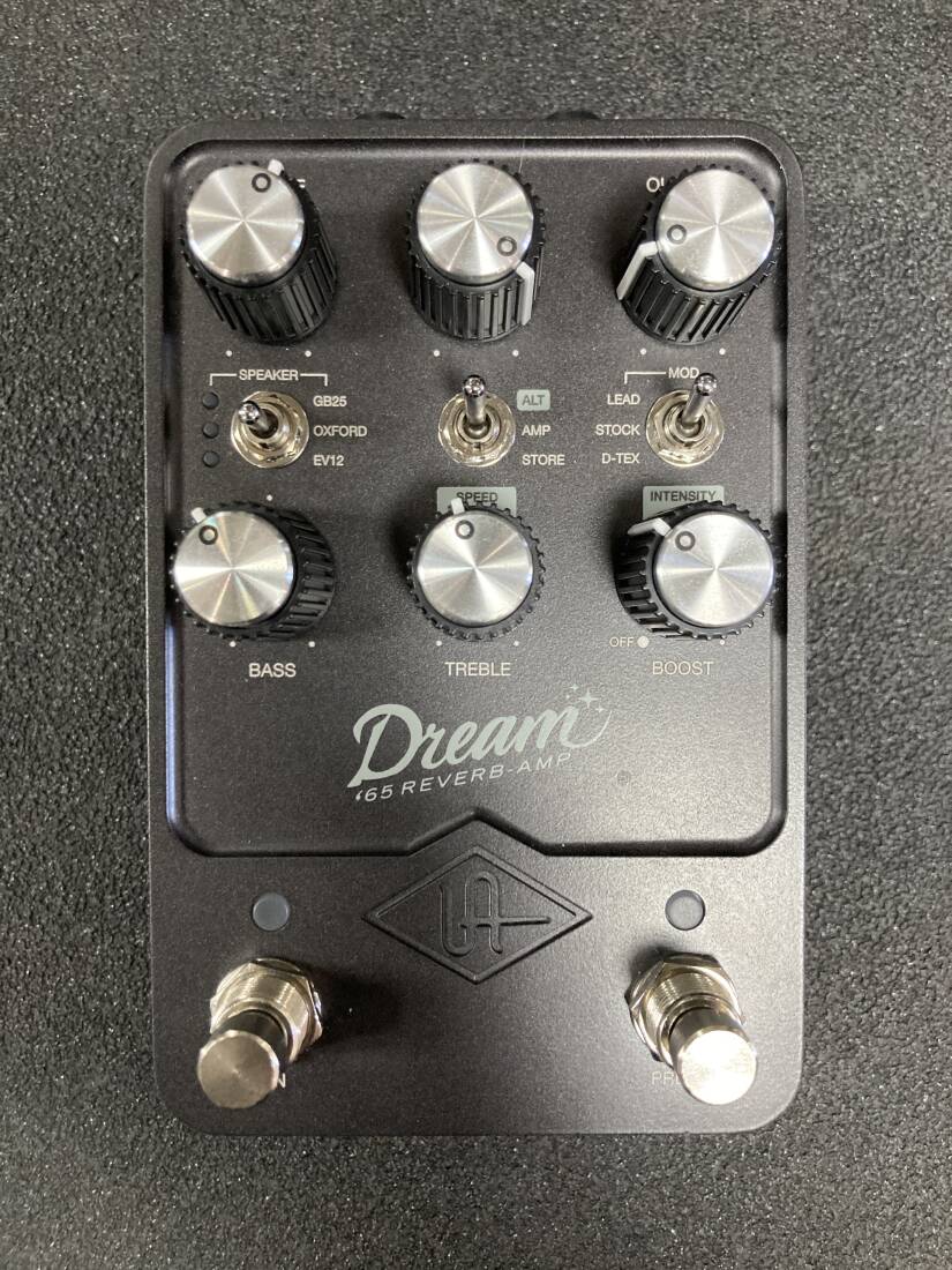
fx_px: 1027
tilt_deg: -87.8
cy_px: 635
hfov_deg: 49.7
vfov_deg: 63.4
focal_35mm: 28
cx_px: 476
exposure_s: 1/40
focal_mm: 3.99
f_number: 1.8
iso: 250
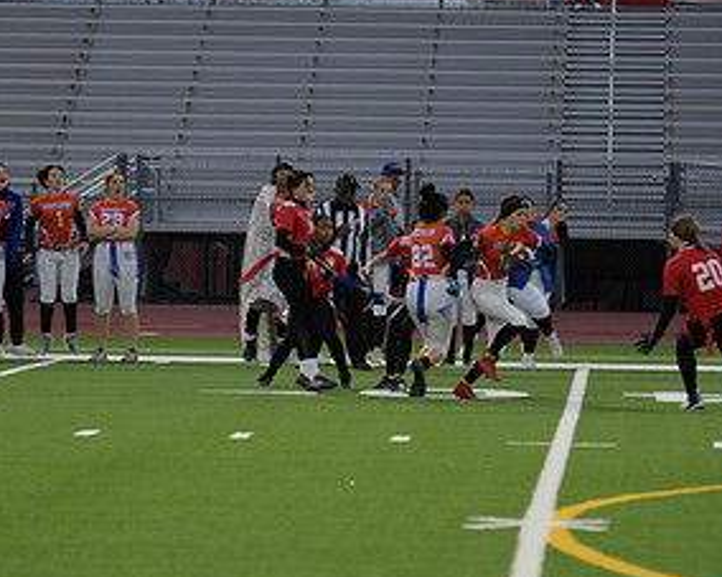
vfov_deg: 6.2
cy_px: 294
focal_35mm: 249
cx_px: 280
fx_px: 5319
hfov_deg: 7.8
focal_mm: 130
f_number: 2.8
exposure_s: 1/200
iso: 320
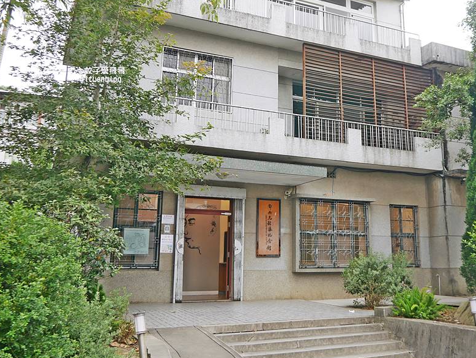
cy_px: 134
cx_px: 297
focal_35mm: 36
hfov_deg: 50.8
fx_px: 495
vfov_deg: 39.4
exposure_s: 1/160
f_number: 3.5
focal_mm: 14
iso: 200
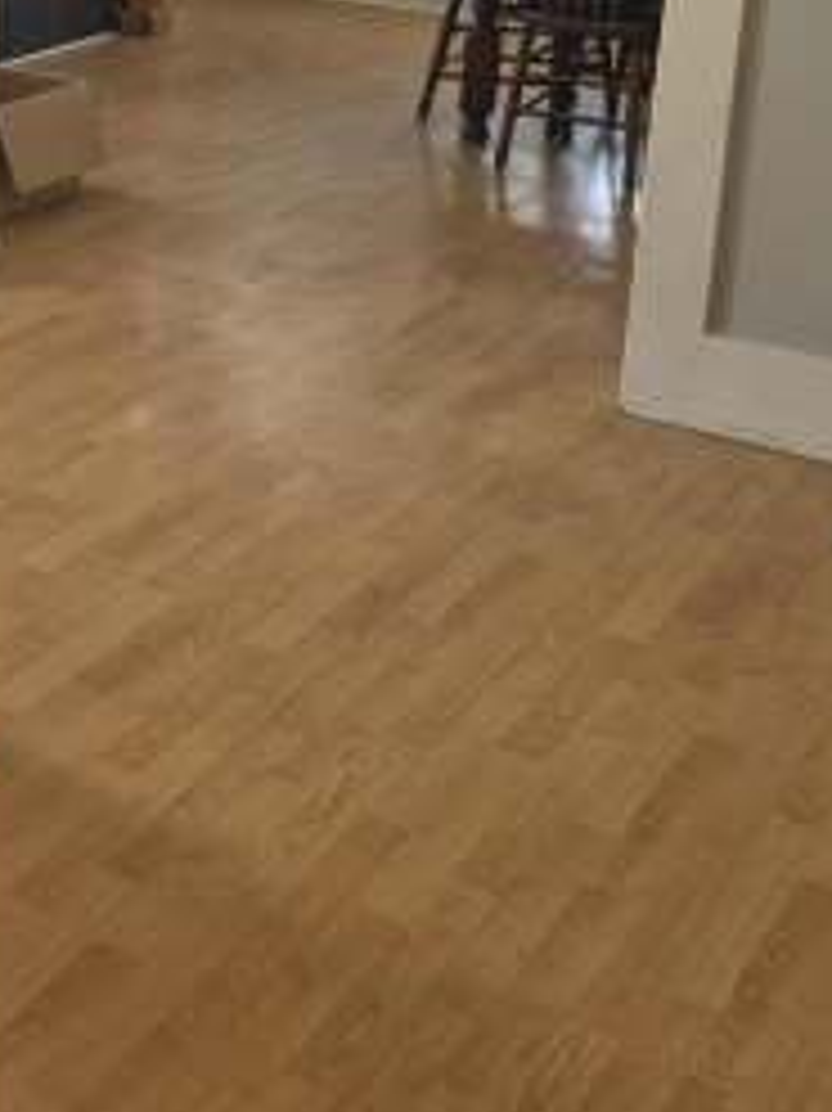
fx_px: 1989
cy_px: 128
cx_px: -229
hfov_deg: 21.5
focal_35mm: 62
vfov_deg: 30.0
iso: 64
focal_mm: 5.4
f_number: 1.8
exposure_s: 1/180
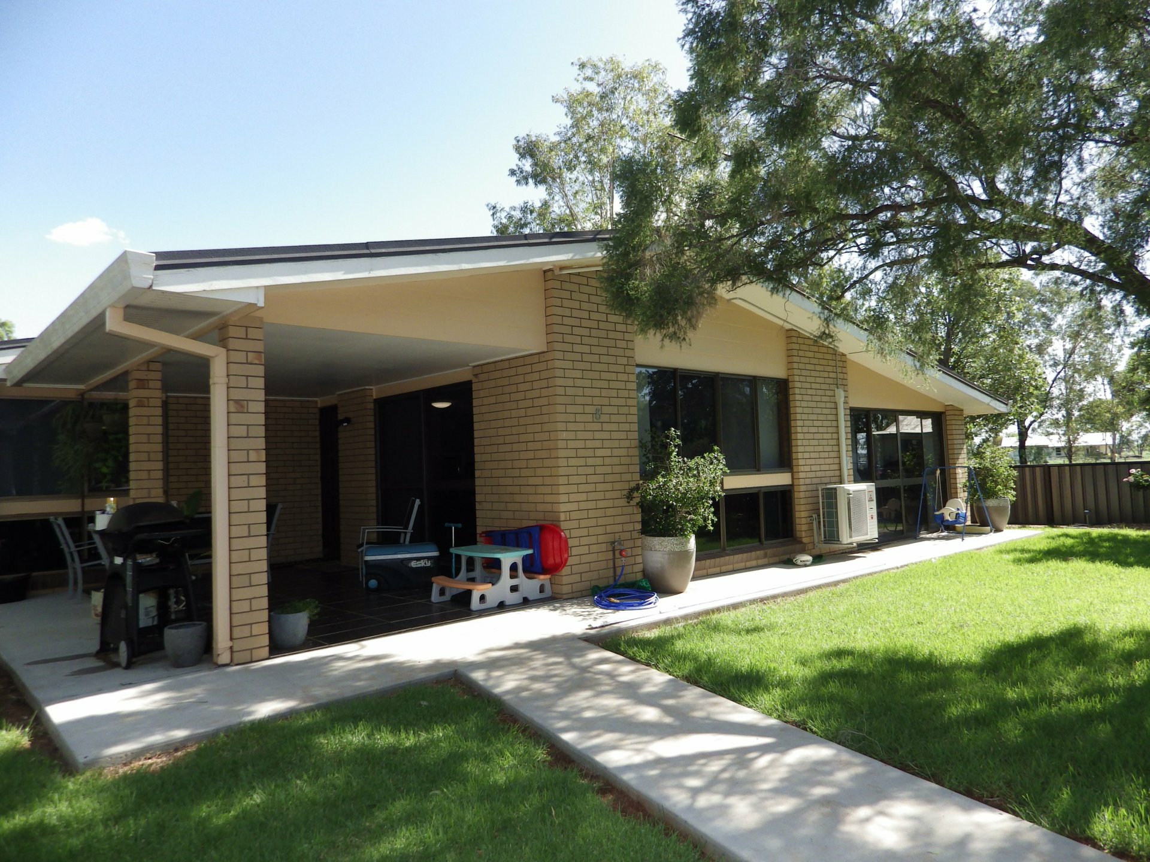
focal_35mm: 22
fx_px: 731
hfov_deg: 76.4
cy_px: 431
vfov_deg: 61.1
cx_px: 575
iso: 100
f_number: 3.1
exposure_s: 1/500
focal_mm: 4
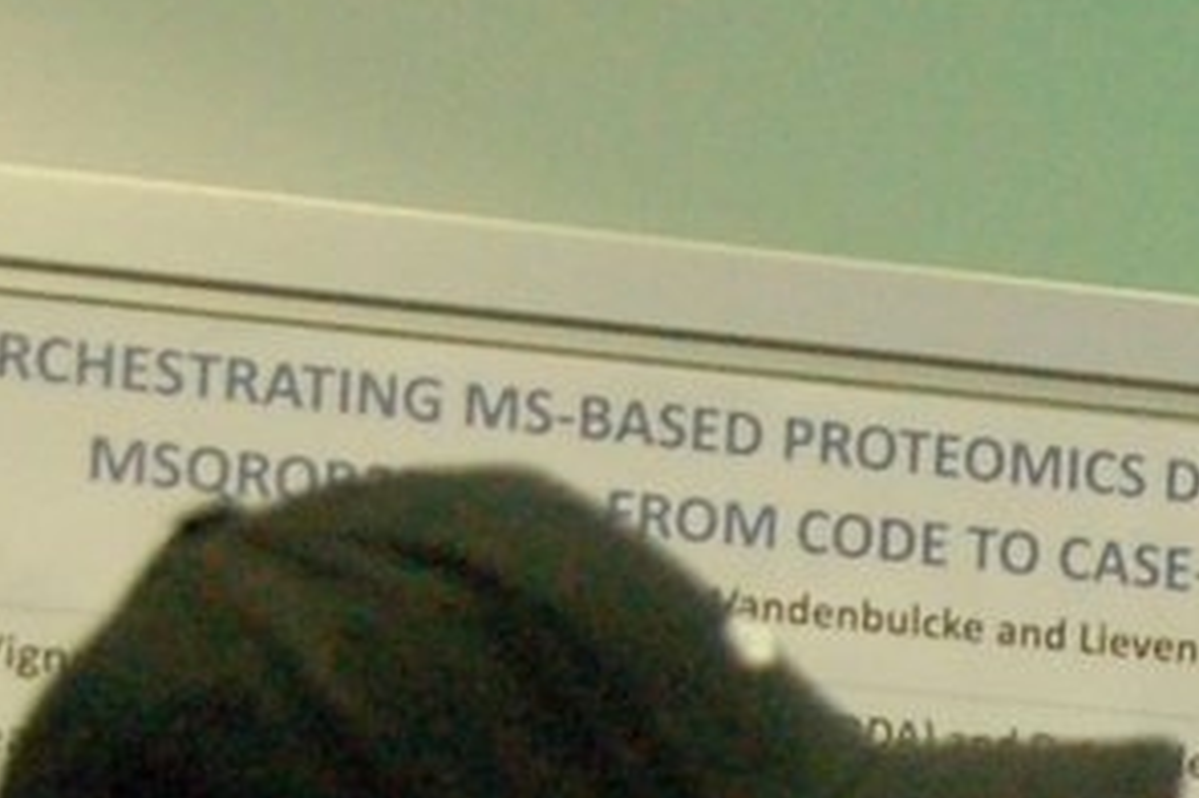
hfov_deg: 7.1
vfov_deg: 5.0
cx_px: 2831
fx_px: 9099
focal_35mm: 273
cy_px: 1227
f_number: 4
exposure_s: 1/125
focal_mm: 27
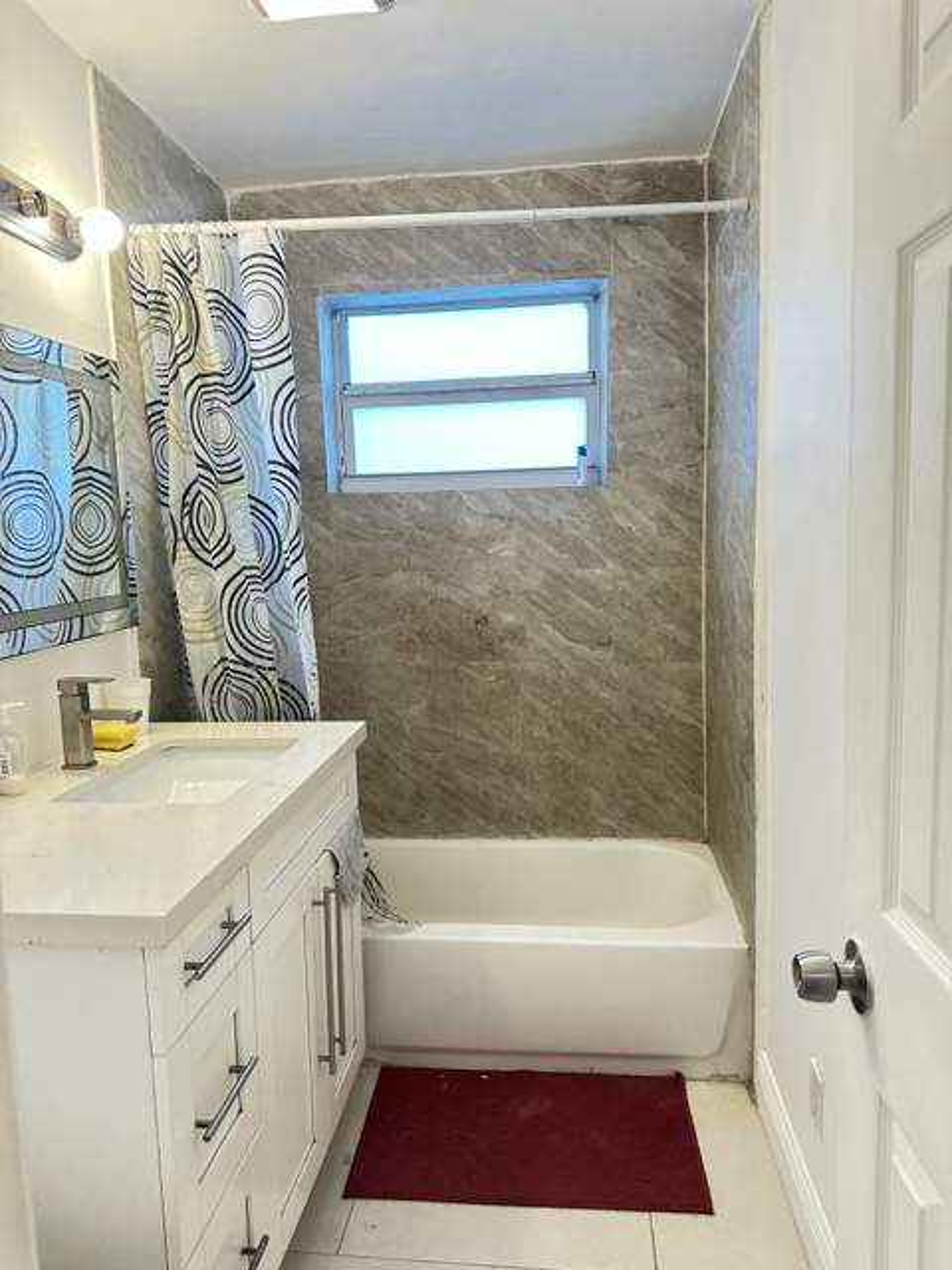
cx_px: 476
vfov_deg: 71.6
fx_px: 880
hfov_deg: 56.8
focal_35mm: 24
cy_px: 635
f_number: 1.78
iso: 400
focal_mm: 6.86
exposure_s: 1/60
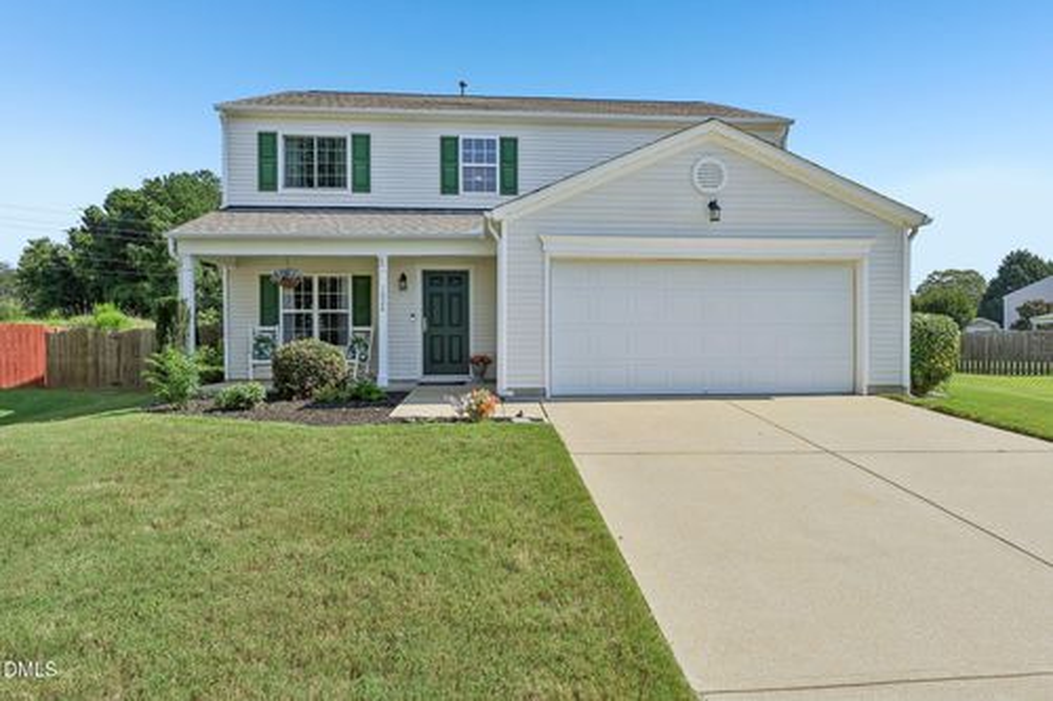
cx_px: 526
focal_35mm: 20
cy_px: 350
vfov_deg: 63.2
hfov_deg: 85.4
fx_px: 570
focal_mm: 19.5
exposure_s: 1/500
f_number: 8
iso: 100
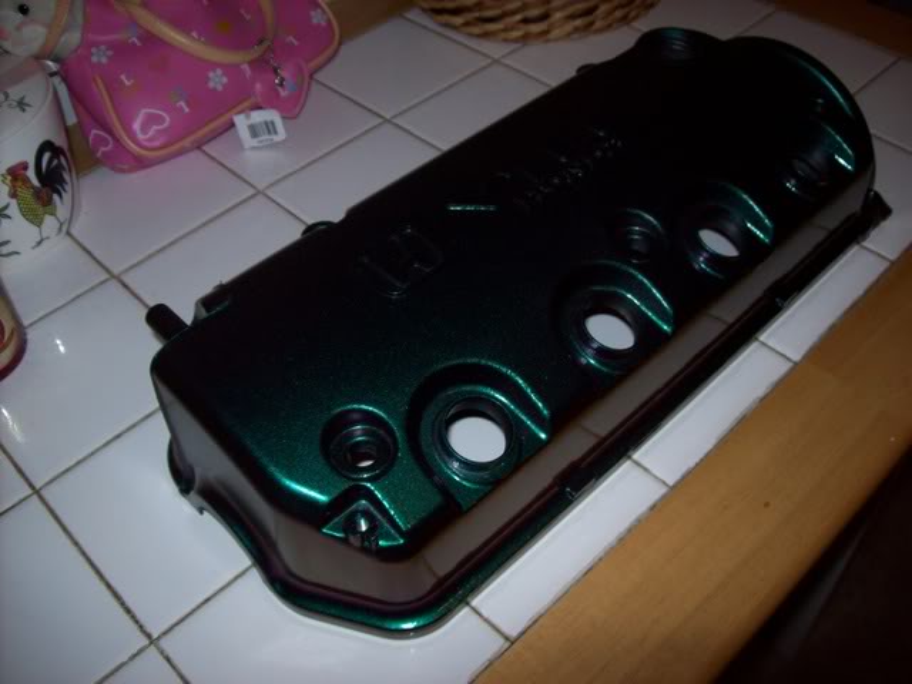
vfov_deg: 39.7
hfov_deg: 51.4
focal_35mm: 36
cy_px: 342
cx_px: 456
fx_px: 948
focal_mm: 6
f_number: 2.7
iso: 80
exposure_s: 1/64
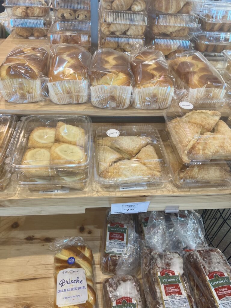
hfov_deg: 53.1
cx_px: 116
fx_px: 231
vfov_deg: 67.3
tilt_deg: -42.0
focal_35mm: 26
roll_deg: -3.8
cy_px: 154
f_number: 1.5
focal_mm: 5.7
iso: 160
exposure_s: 1/60
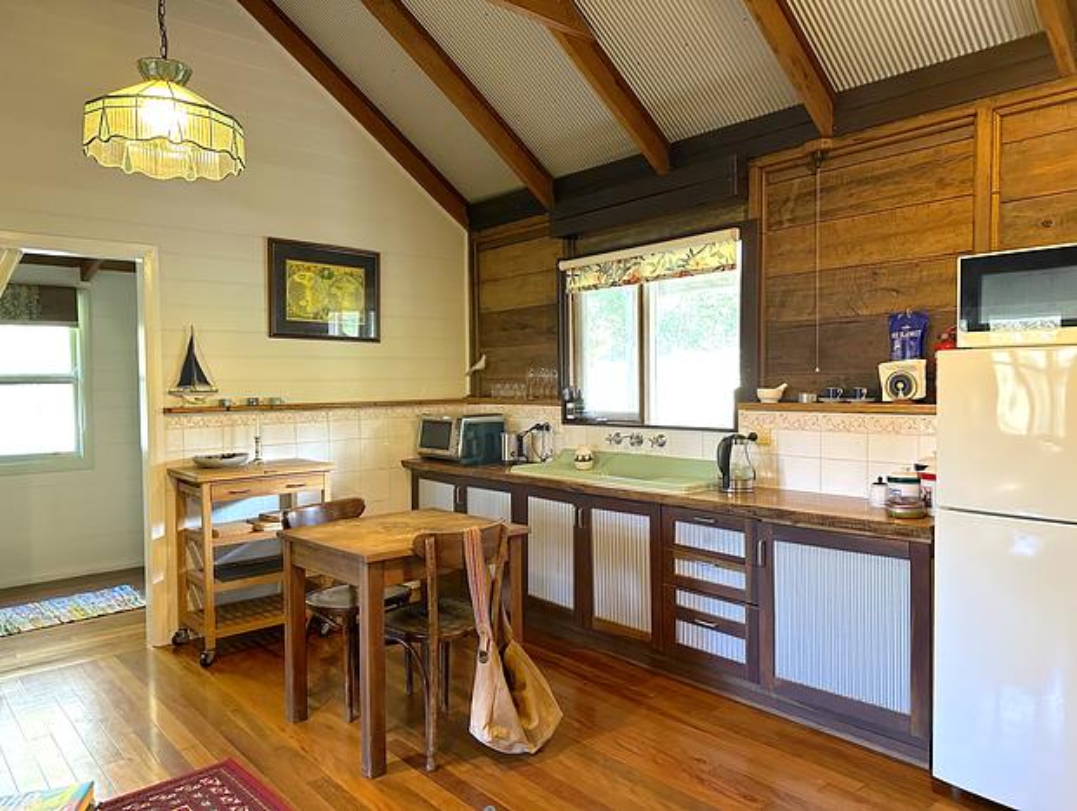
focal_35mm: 24
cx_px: 538
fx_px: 748
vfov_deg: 56.9
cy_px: 406
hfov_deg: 71.5
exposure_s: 1/50
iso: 640
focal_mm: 6.86
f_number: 1.78
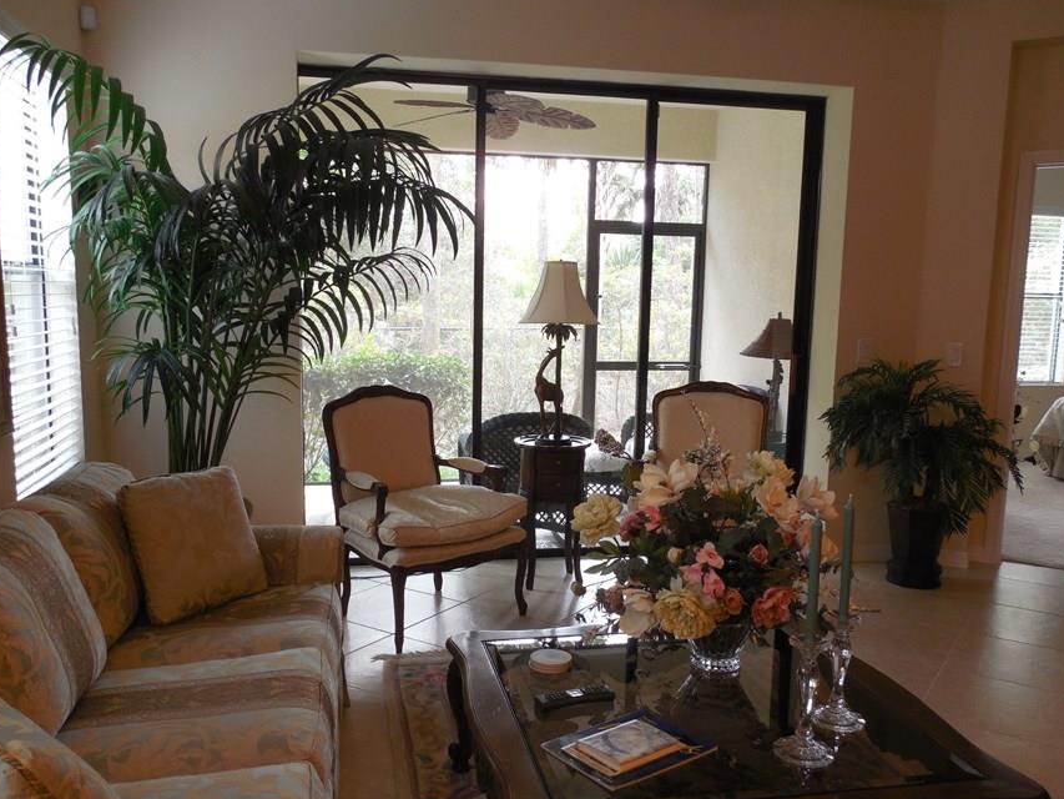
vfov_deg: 46.8
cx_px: 520
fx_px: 922
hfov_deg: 60.0
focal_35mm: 30
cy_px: 429
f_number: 3.3
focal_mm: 4.5
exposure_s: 1/30
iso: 180
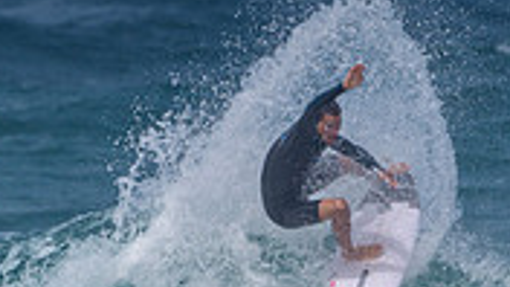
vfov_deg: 0.6
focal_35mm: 2112
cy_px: 373
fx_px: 28561
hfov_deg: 1.0
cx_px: 450
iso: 80
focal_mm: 500
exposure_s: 1/2000
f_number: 5.6
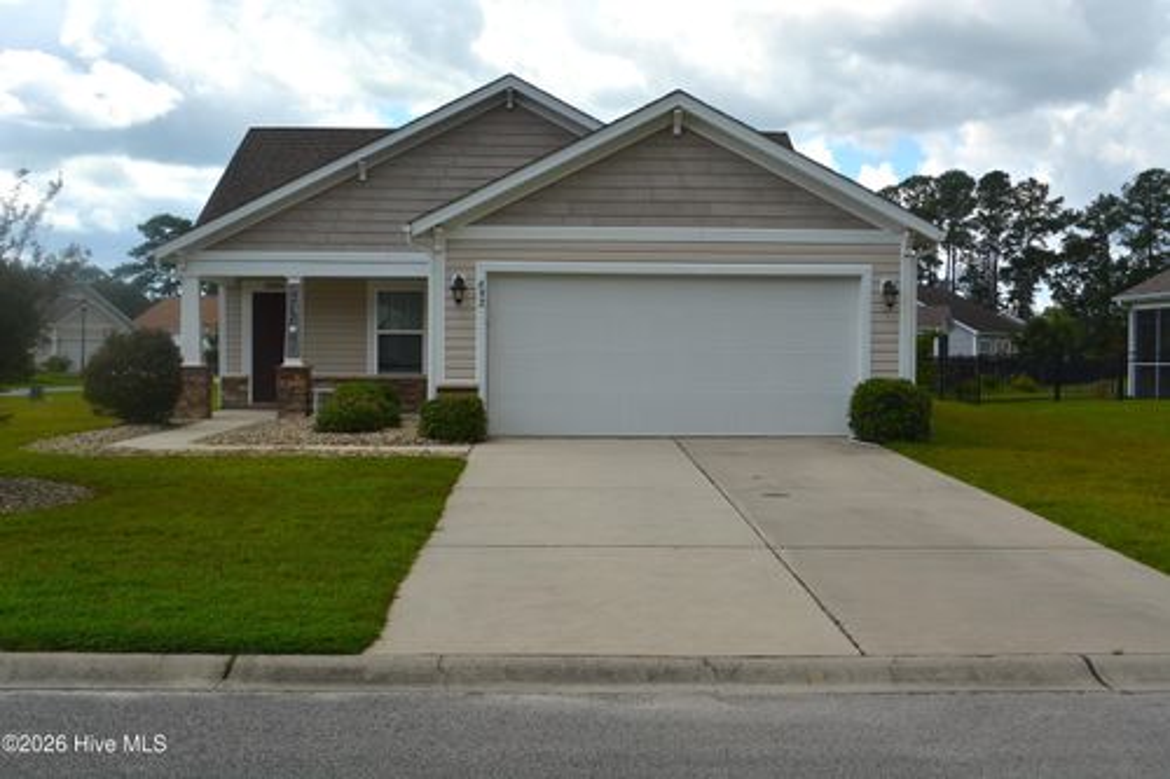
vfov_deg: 29.8
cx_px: 585
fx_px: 1462
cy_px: 390
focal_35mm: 45
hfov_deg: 43.6
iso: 100
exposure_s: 1/250
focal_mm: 30
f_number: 8
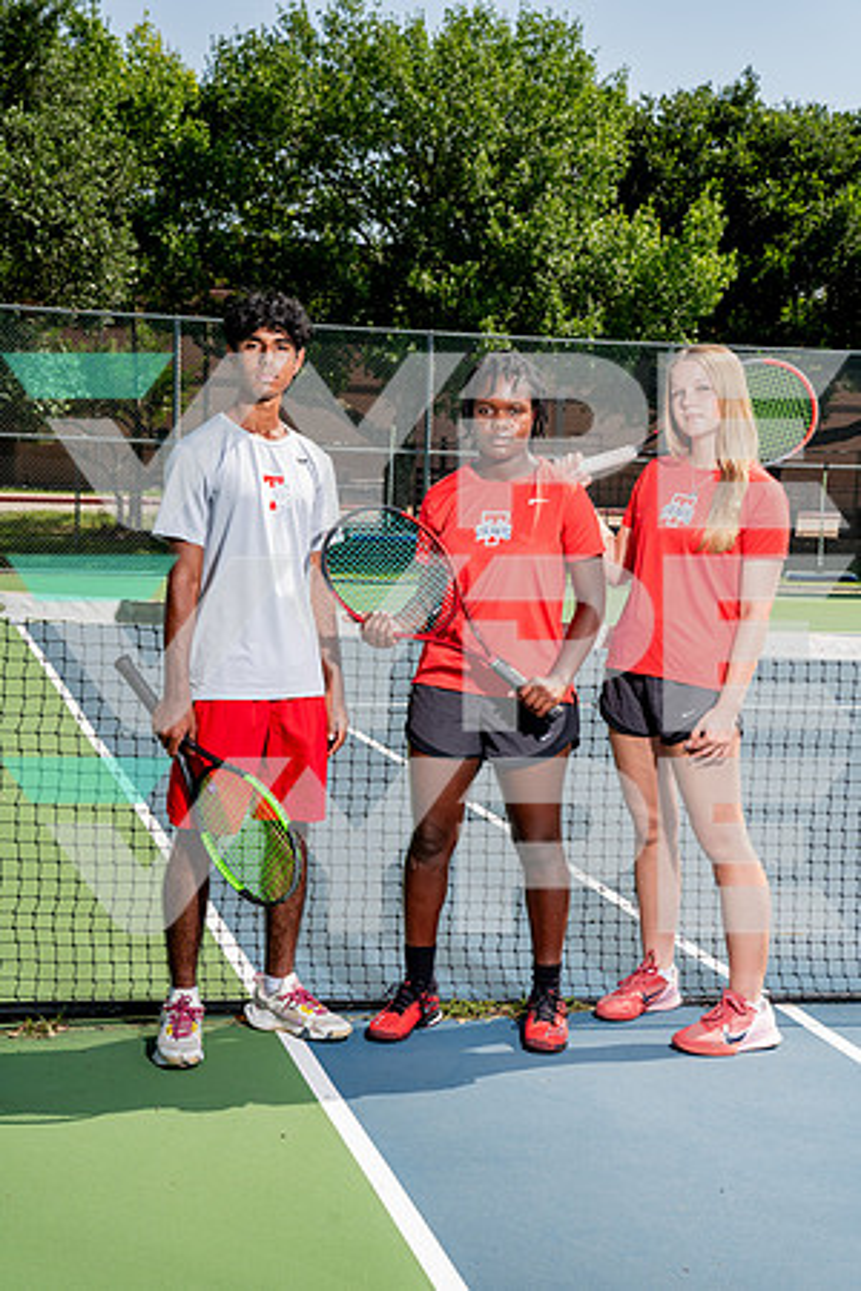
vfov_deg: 36.2
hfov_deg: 24.6
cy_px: 646
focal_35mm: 55
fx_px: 1973
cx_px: 430
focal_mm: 55
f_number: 8
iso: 100
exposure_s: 1/250
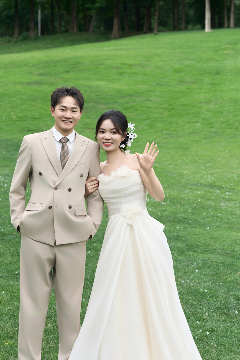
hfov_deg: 12.3
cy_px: 158
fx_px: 1110
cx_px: 84
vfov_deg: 18.4
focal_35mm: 111
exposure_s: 1/250
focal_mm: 70
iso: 100
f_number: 4.5
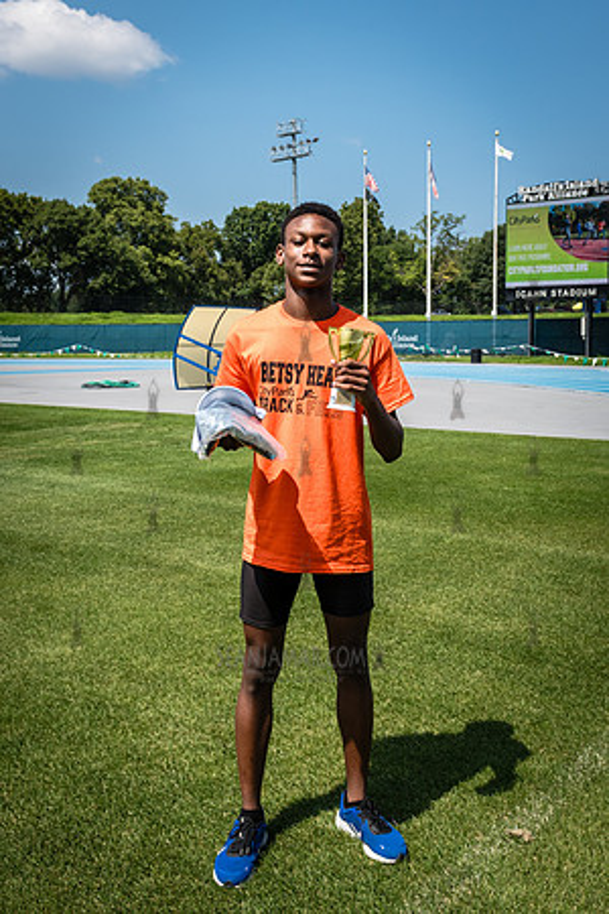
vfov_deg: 50.0
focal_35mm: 39
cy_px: 427
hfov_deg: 34.5
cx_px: 340
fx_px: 979
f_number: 5
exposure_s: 1/1600
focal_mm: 24
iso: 250
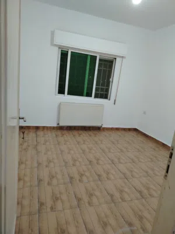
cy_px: 117
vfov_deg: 71.6
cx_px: 88
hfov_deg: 56.8
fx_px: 162
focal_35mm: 24
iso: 666
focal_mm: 5.25
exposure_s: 1/50
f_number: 1.75
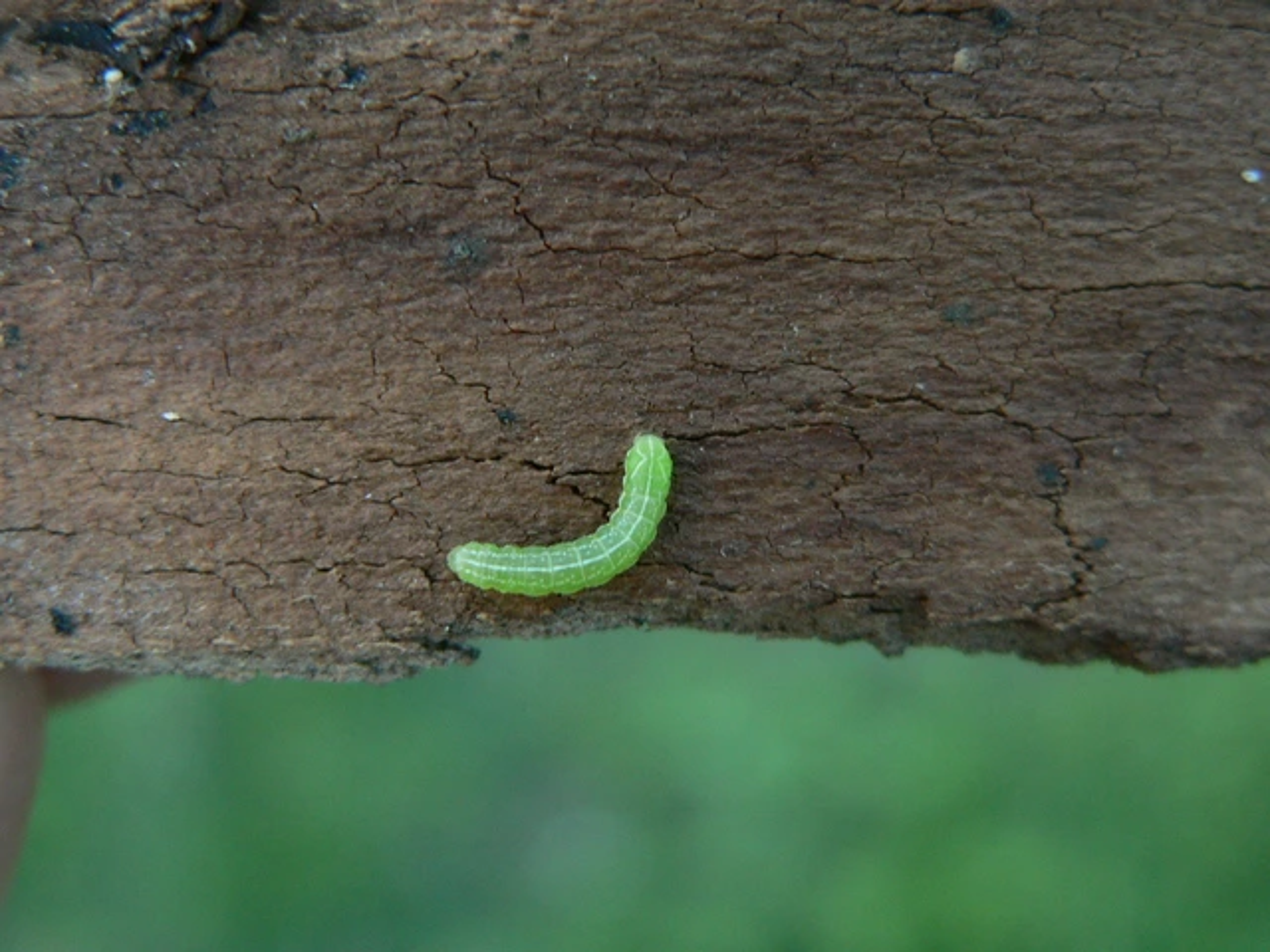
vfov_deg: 19.1
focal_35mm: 77
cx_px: 635
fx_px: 2825
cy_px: 476
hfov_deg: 25.3
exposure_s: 1/20
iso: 200
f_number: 2.8
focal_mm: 12.9
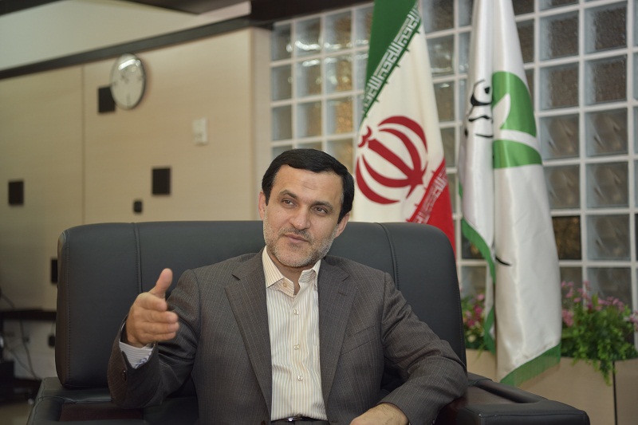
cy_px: 212
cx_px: 319
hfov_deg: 32.4
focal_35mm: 62
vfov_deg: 21.9
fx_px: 1098
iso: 400
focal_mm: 62
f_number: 2.8
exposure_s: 1/125
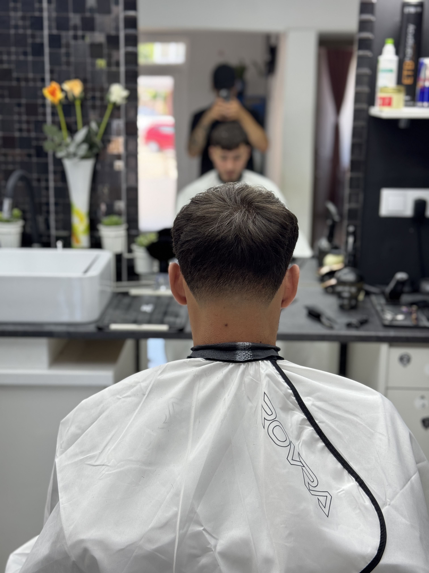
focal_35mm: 48
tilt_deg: -12.8
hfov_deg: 30.3
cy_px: 286
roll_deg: -0.3
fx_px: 793
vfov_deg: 39.7
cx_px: 214
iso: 64
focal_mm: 6.76
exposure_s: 1/100
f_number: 1.78
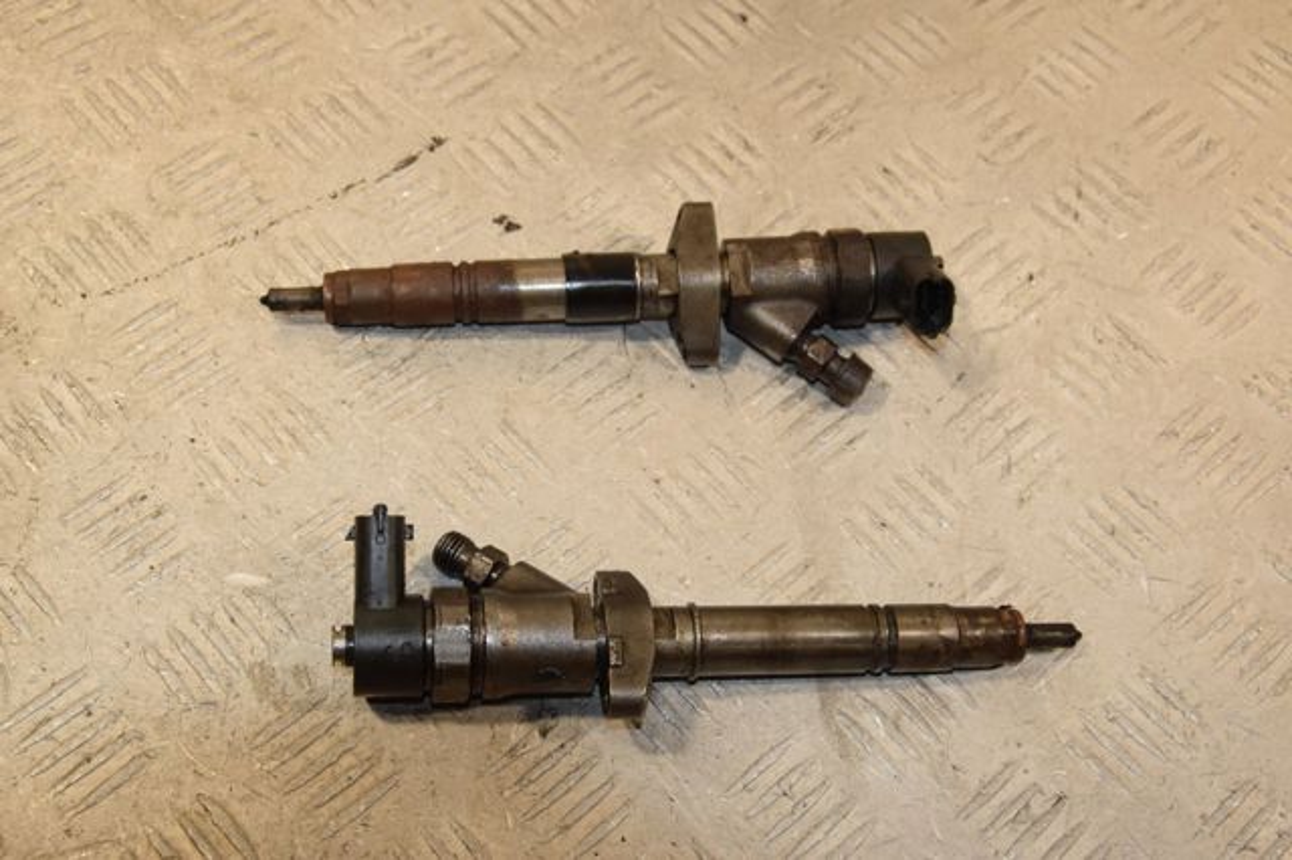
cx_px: 646
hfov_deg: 38.9
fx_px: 1829
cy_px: 430
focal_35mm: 51
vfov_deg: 26.5
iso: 800
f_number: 9
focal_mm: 34
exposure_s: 1/200
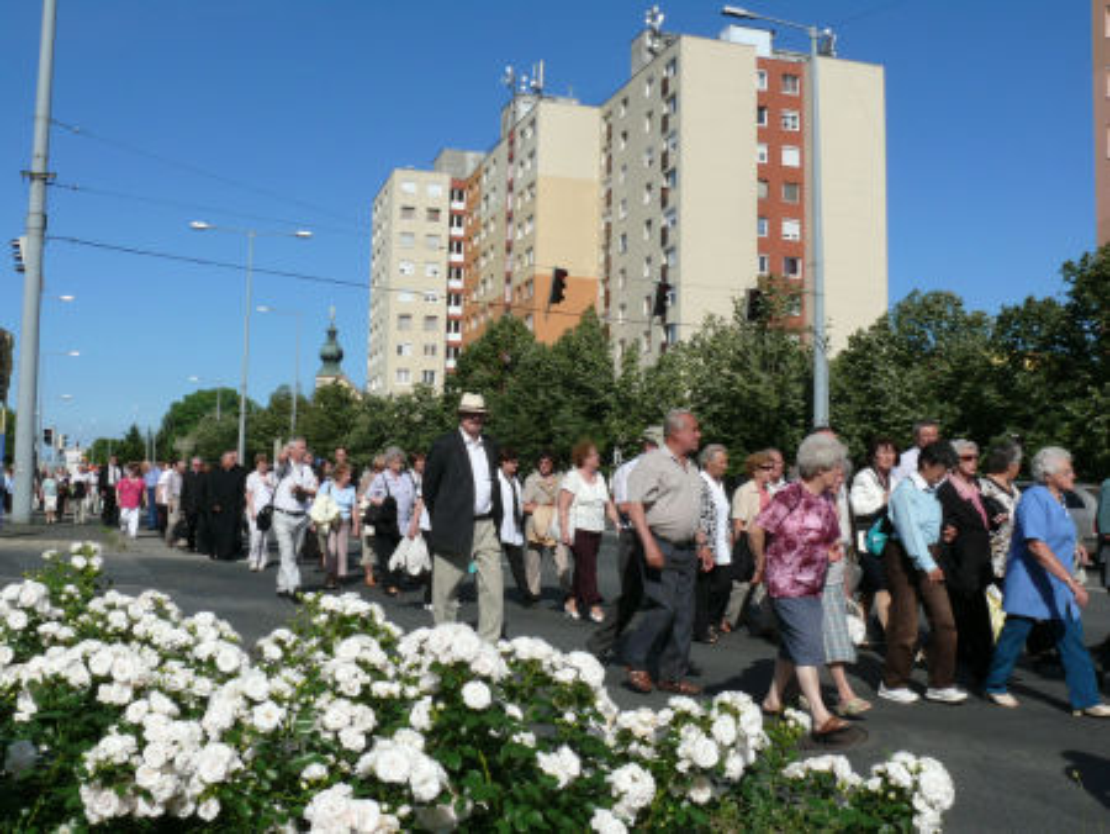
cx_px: 555
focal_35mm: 35
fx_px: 1123
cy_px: 417
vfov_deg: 40.7
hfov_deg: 52.6
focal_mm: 7.4
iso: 100
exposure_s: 1/500
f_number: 8
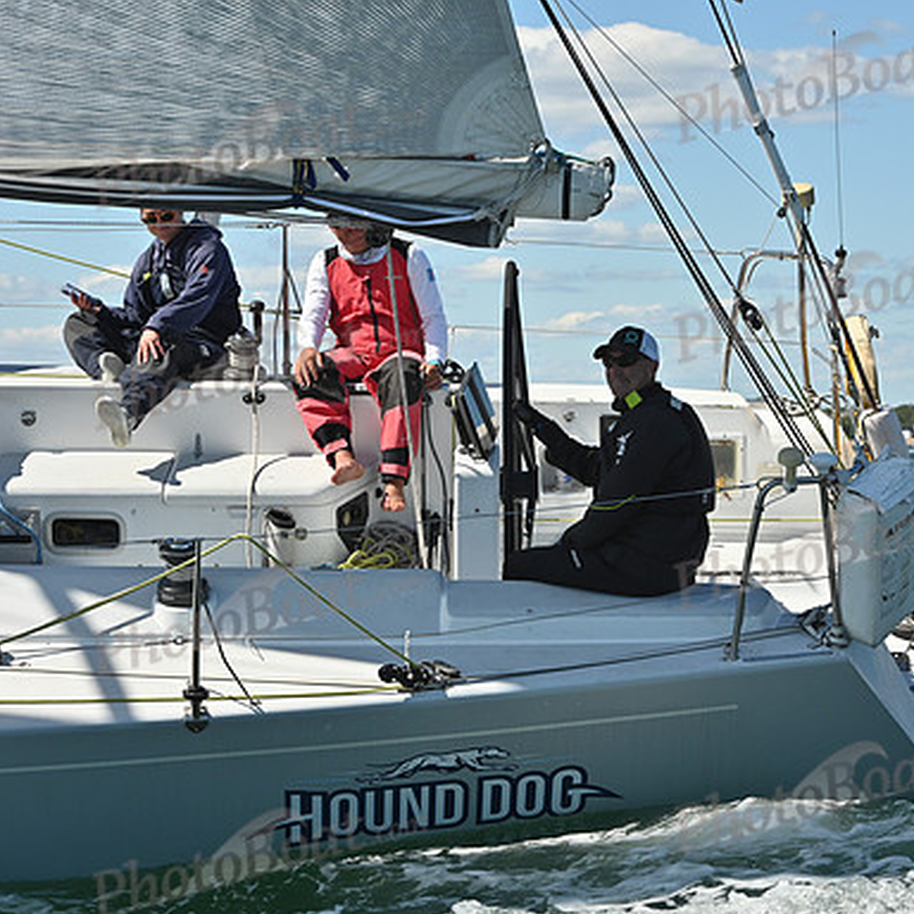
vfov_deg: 14.3
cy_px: 458
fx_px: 3644
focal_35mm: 122
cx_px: 552
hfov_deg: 14.3
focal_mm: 95
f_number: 8
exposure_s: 1/1250
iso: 320
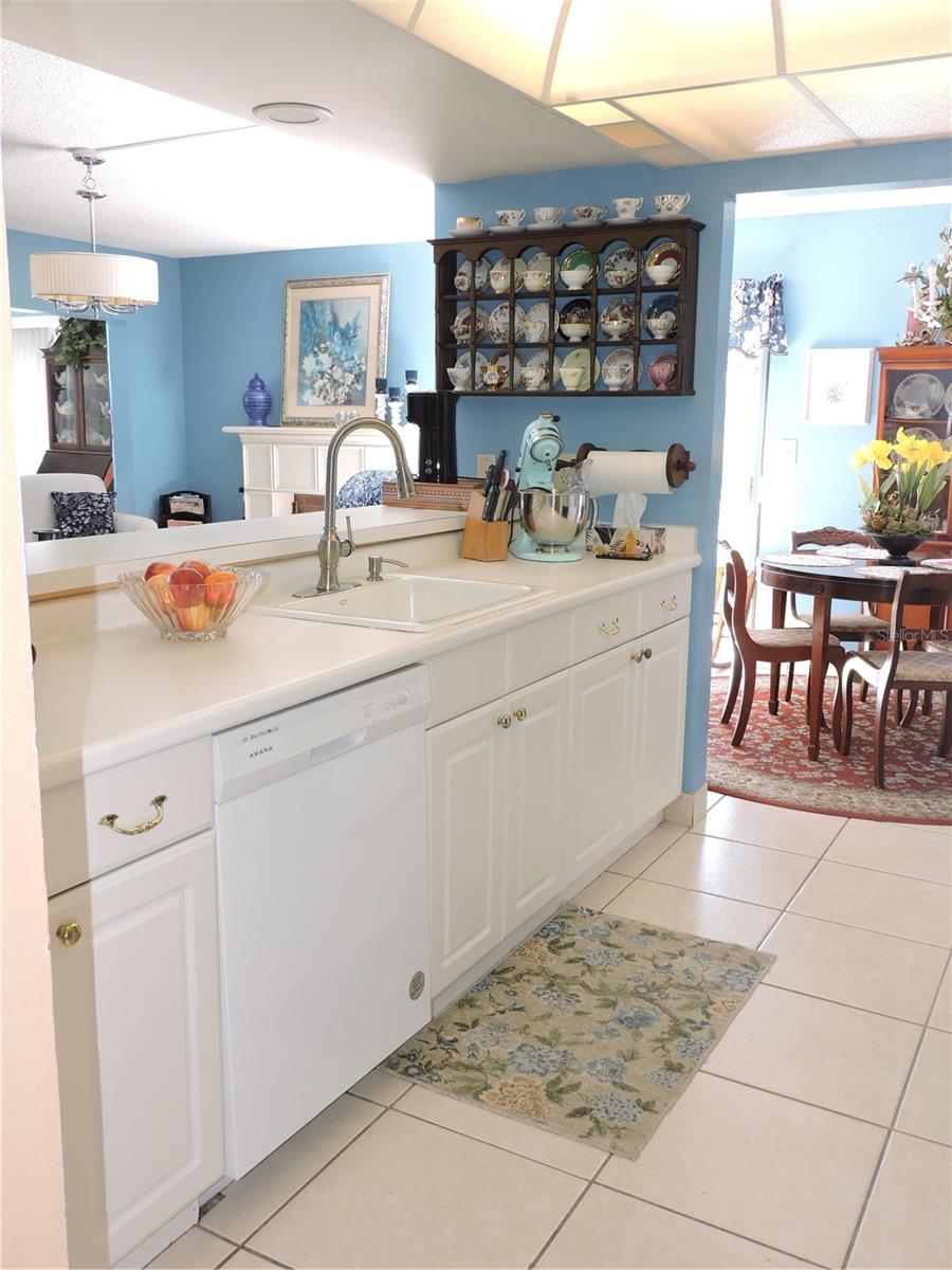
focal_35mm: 30
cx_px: 476
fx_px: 1100
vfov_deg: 60.0
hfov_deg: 46.8
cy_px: 635
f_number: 3.1
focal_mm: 5.4
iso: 200
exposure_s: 1/30
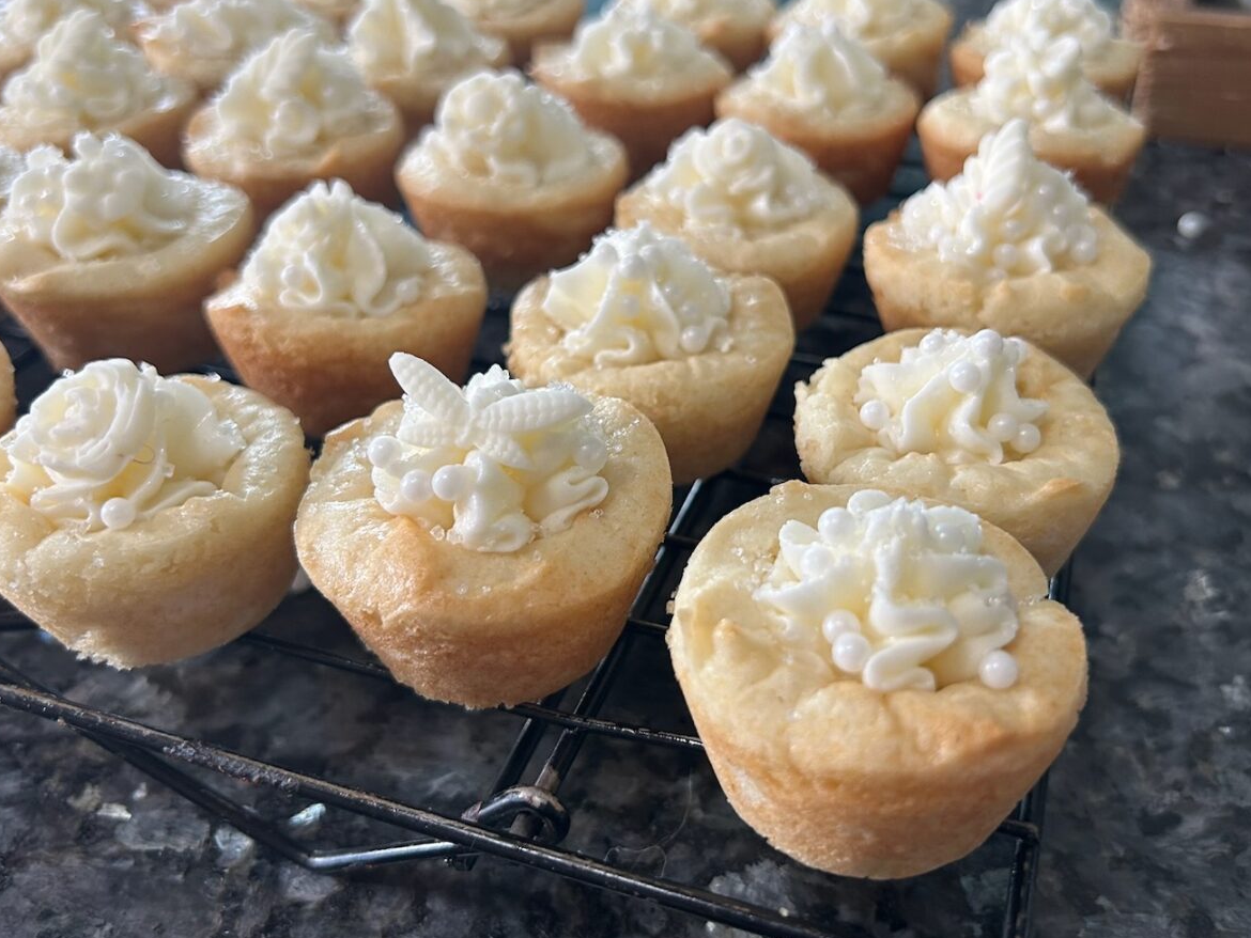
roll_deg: +3.5
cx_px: 674
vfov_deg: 44.2
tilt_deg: -36.0
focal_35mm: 32
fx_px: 1157
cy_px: 444
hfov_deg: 56.7
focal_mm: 5.7
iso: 100
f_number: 1.5
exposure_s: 1/60
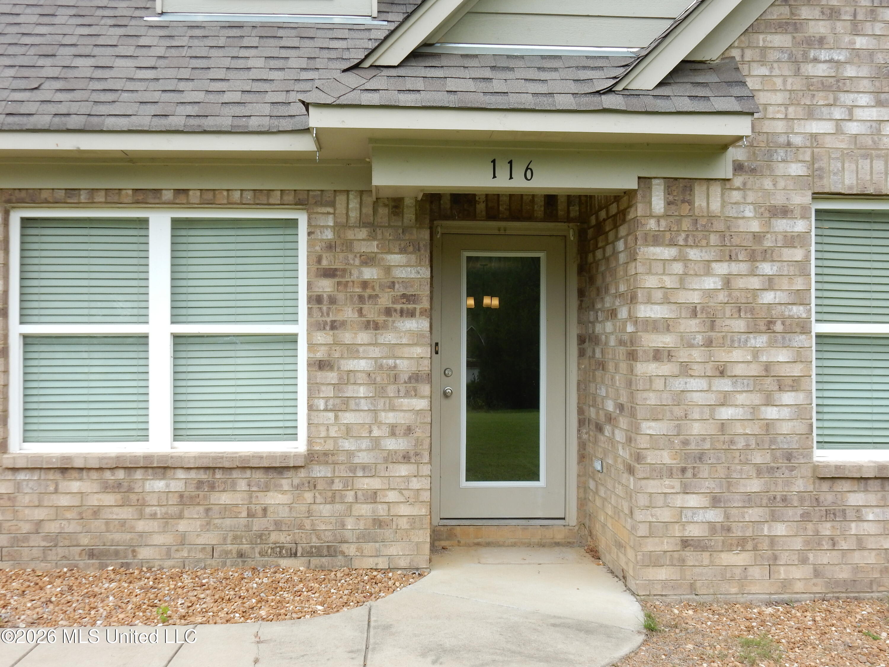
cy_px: 334
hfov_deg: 51.4
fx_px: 925
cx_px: 444
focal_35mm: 36
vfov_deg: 39.7
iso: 125
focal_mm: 6.4
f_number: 4
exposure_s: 1/400
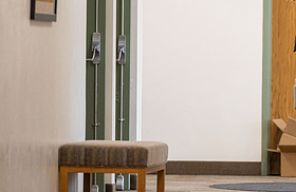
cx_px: 298
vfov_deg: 3.2
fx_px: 3402
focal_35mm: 417
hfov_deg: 5.0
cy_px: 38
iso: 2000
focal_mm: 200
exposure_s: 1/500
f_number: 2.8
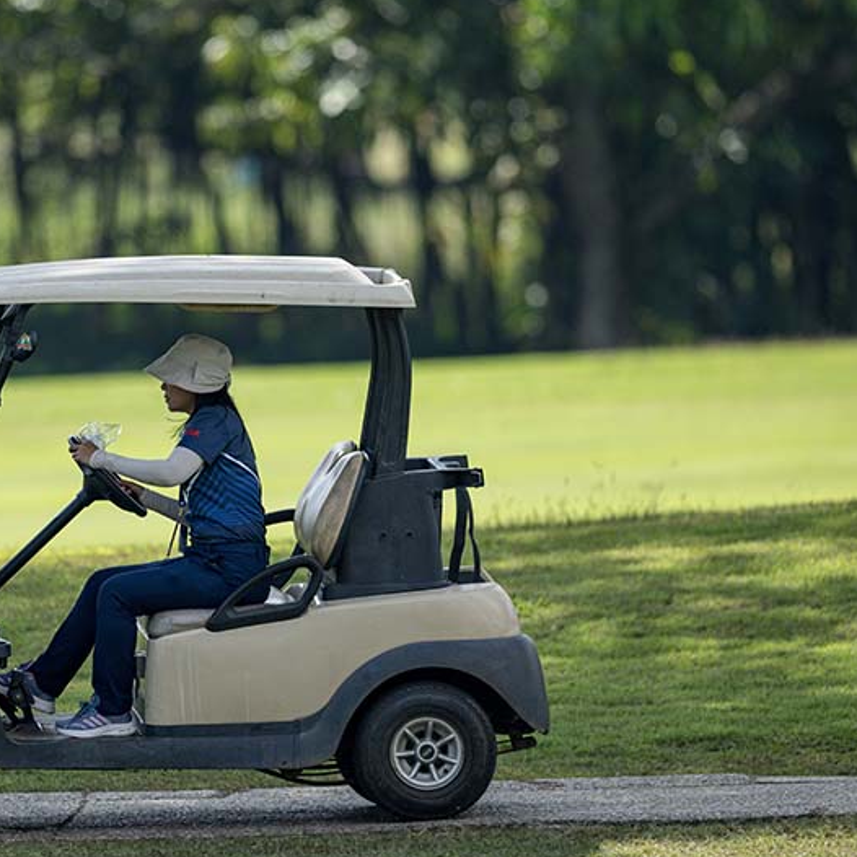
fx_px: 17394
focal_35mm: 621
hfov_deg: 2.8
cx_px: 173
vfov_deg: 2.8
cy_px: 461
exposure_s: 1/2000
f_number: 2.8
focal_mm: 400
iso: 80
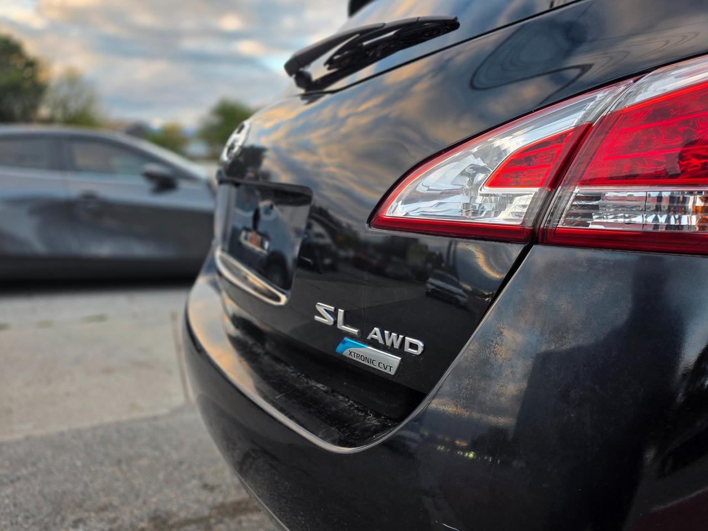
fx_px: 470
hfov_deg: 73.9
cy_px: 266
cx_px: 354
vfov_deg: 58.9
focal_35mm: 23
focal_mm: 6.25
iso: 50
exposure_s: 1/180
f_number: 1.7
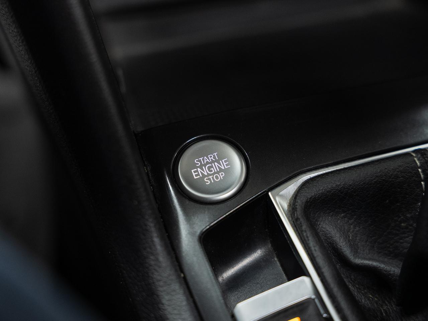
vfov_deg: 27.5
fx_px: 657
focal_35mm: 53
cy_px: 160
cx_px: 214
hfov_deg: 36.1
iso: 800
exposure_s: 1/40
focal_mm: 49.1
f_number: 3.5
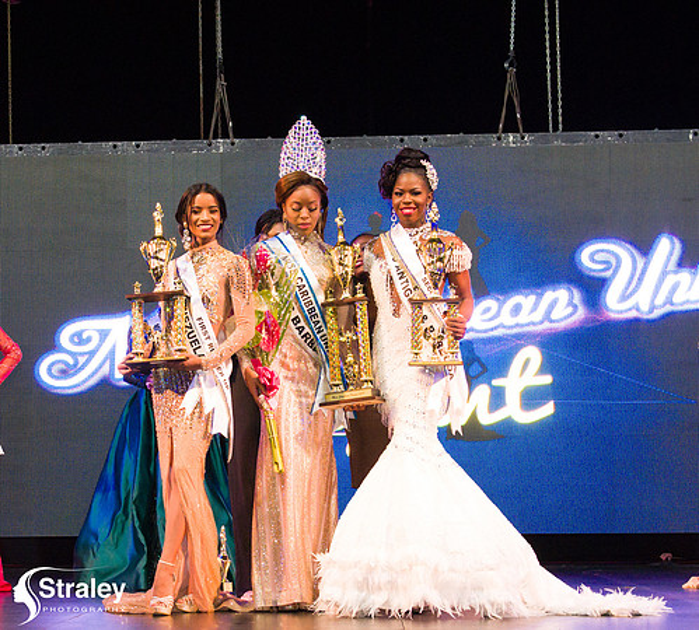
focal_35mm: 82
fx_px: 1782
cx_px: 203
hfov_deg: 22.1
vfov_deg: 20.0
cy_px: 417
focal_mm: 36
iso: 4000
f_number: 5
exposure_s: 1/160
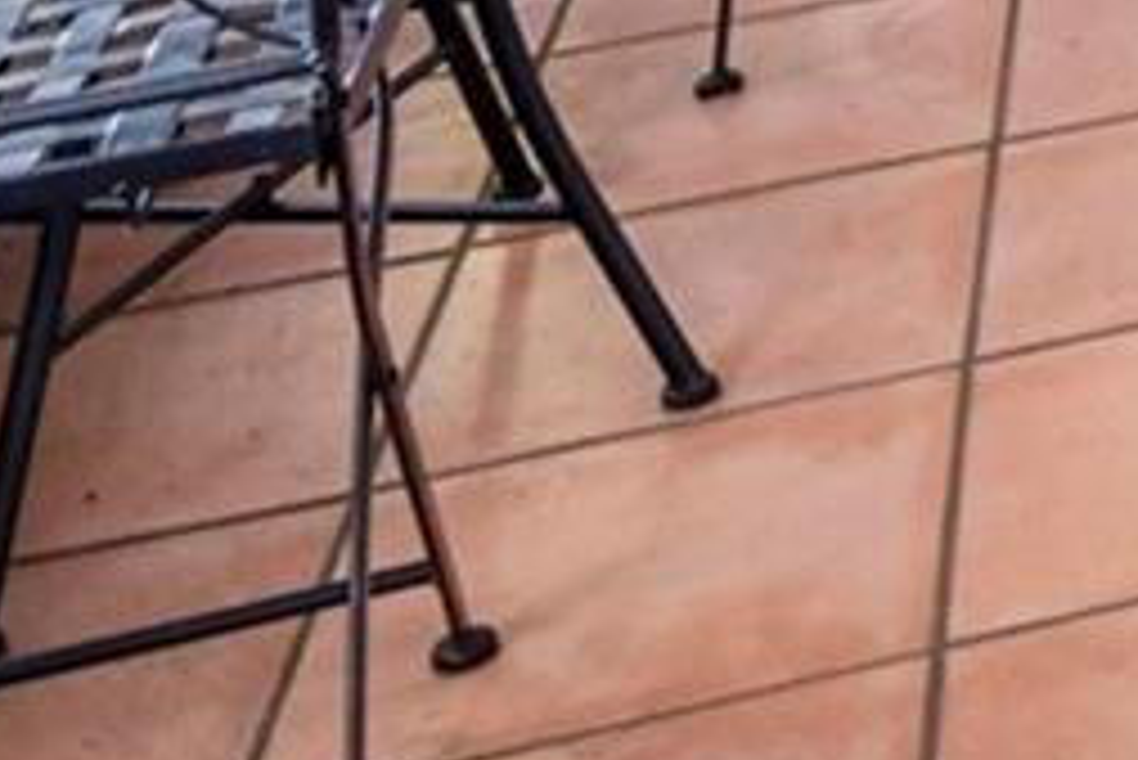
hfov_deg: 14.0
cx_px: 2744
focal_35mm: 101
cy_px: -1349
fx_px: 3194
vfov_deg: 10.5
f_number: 8
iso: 400
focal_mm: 16
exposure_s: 1/13
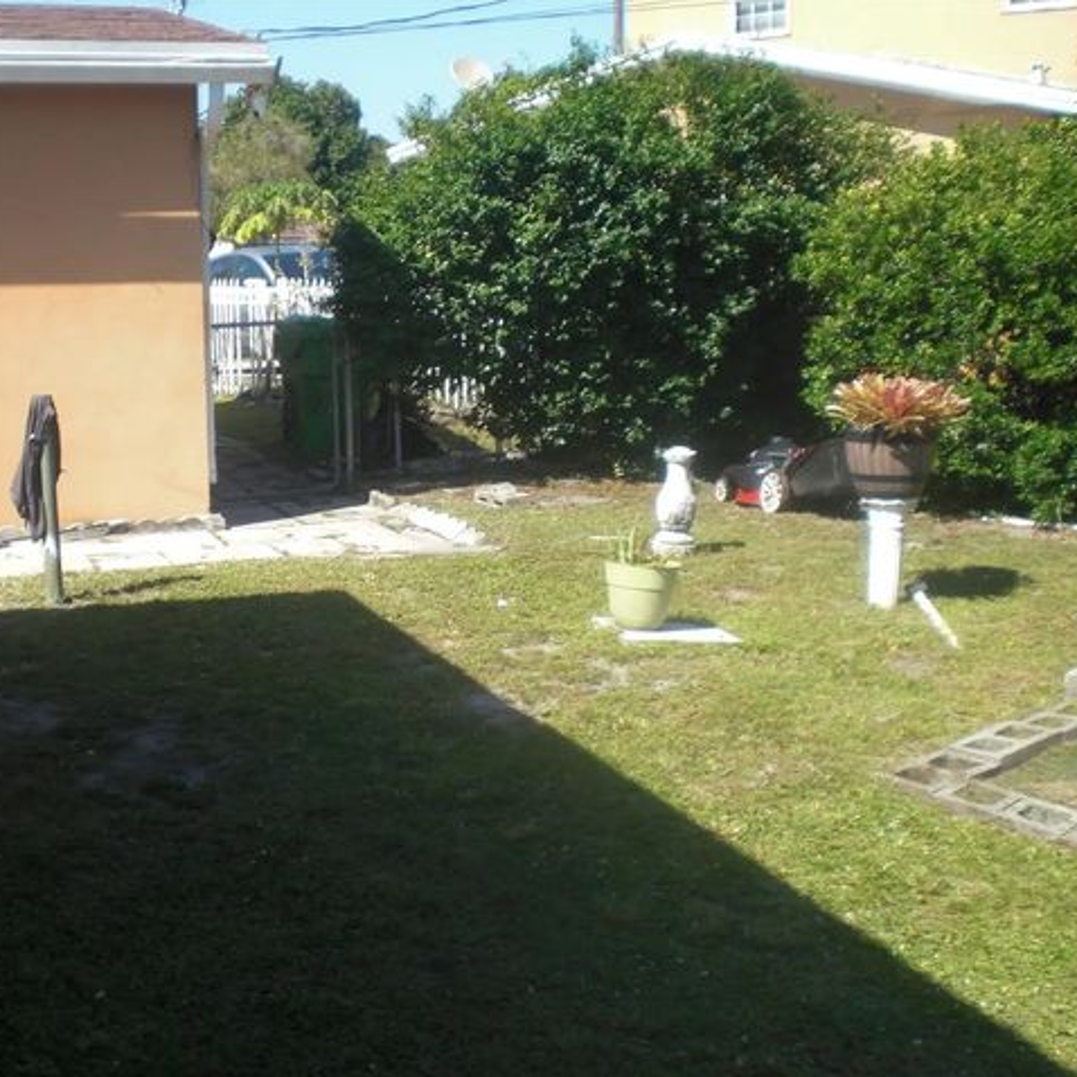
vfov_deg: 37.6
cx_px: 381
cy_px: 538
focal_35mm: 45
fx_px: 1584
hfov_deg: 37.2
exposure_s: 1/500
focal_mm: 6.3
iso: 64
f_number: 3.1
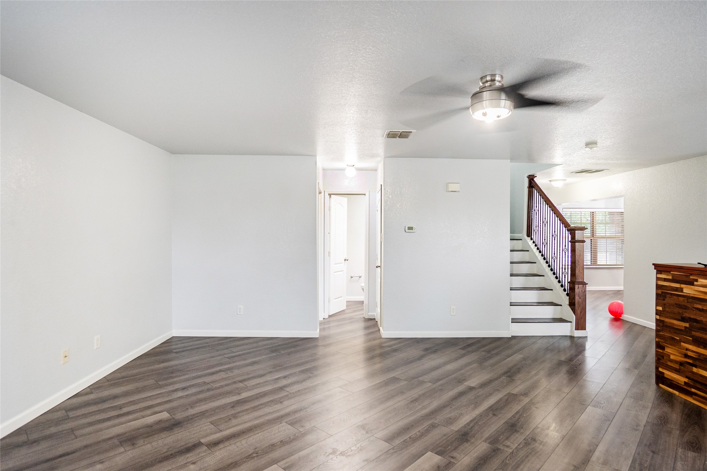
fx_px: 353
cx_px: 354
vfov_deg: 67.4
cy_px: 236
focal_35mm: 18
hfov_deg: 90.0
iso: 800
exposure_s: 1/100
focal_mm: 12
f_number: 3.5
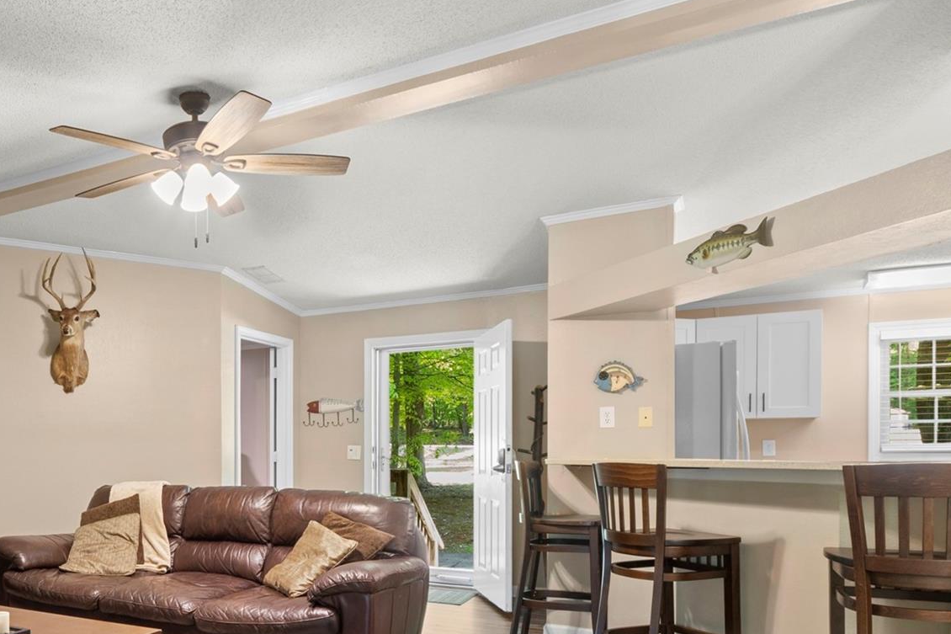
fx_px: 790
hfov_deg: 58.4
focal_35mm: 30
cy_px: 461
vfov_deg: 42.6
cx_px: 220
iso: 250
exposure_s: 4
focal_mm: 11
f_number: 9
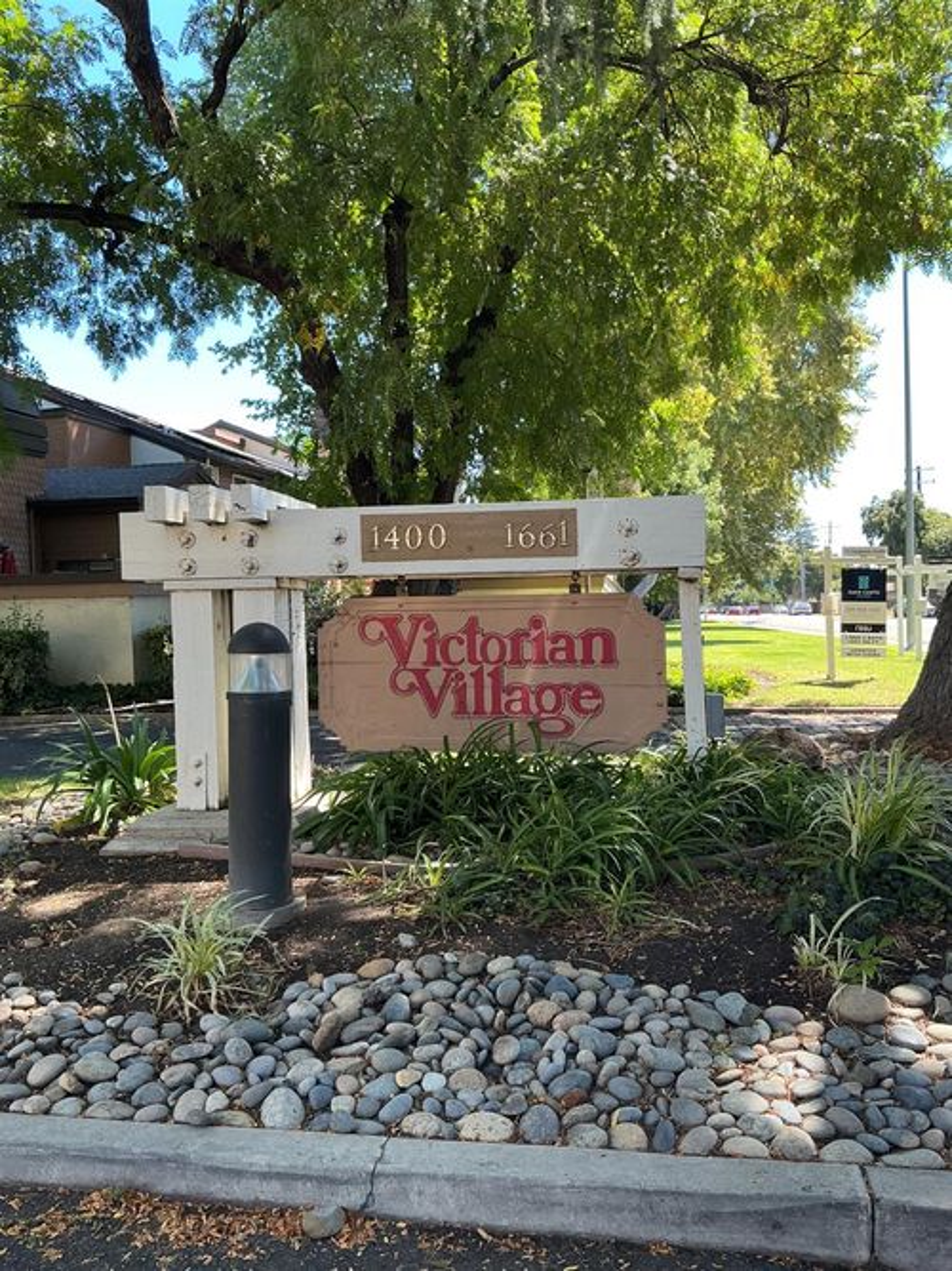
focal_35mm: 29
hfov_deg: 48.2
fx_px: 1064
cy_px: 636
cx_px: 476
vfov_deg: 61.7
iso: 20
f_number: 1.8
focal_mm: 3
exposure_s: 1/120
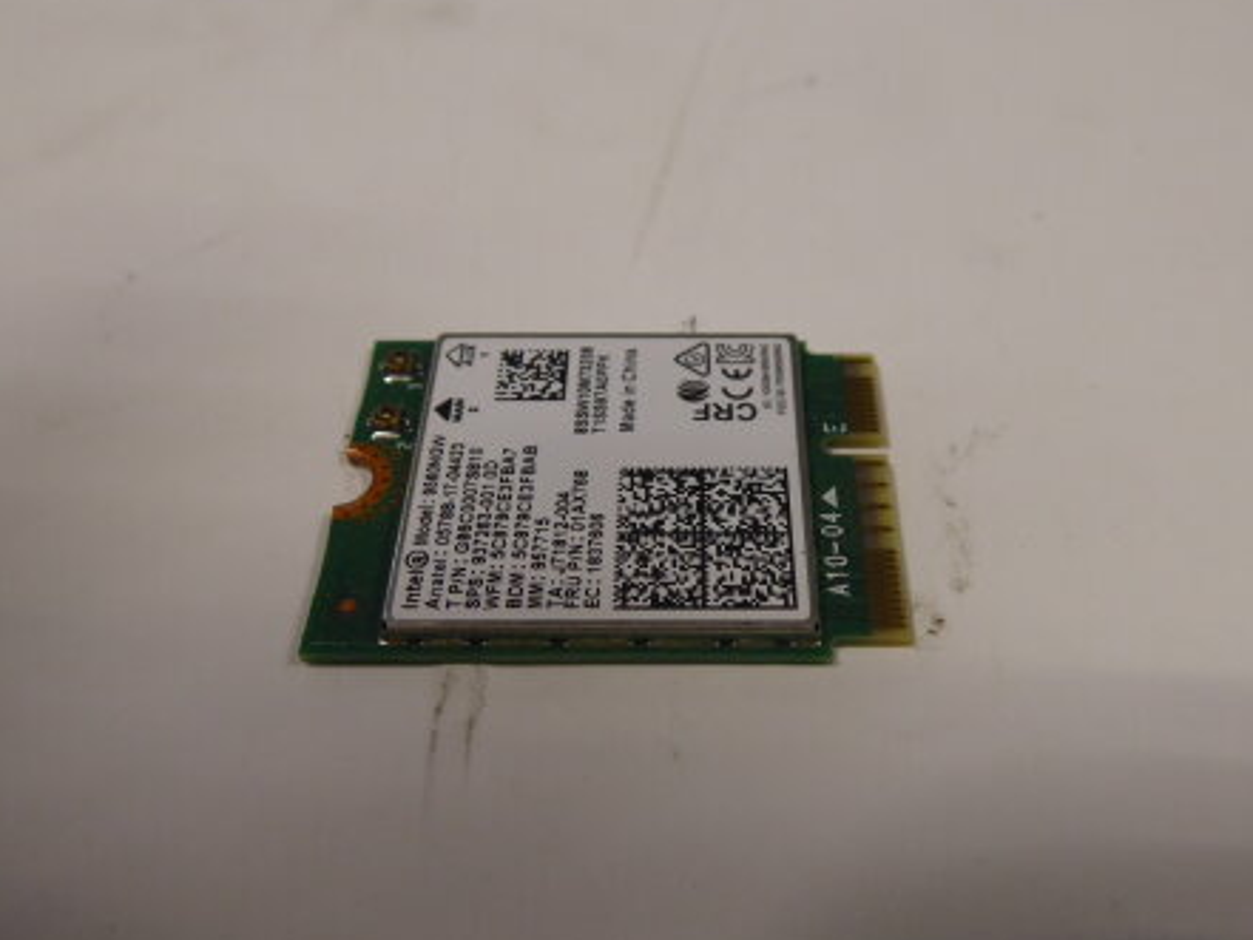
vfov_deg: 41.8
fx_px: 1231
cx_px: 662
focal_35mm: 34
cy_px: 483
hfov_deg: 53.9
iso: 200
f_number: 3.3
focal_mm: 4.3
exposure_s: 1/60
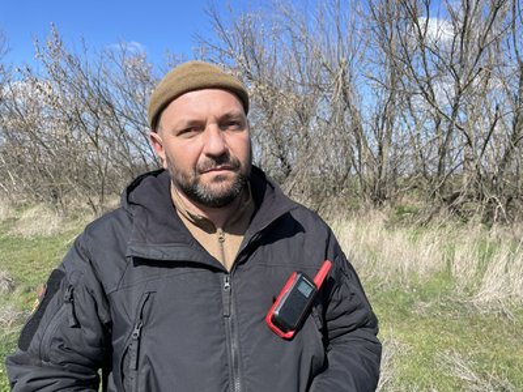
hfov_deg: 67.3
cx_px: 262
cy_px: 196
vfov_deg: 53.1
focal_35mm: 26
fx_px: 393
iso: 32
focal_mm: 4.2
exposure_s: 1/3610
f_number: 1.6
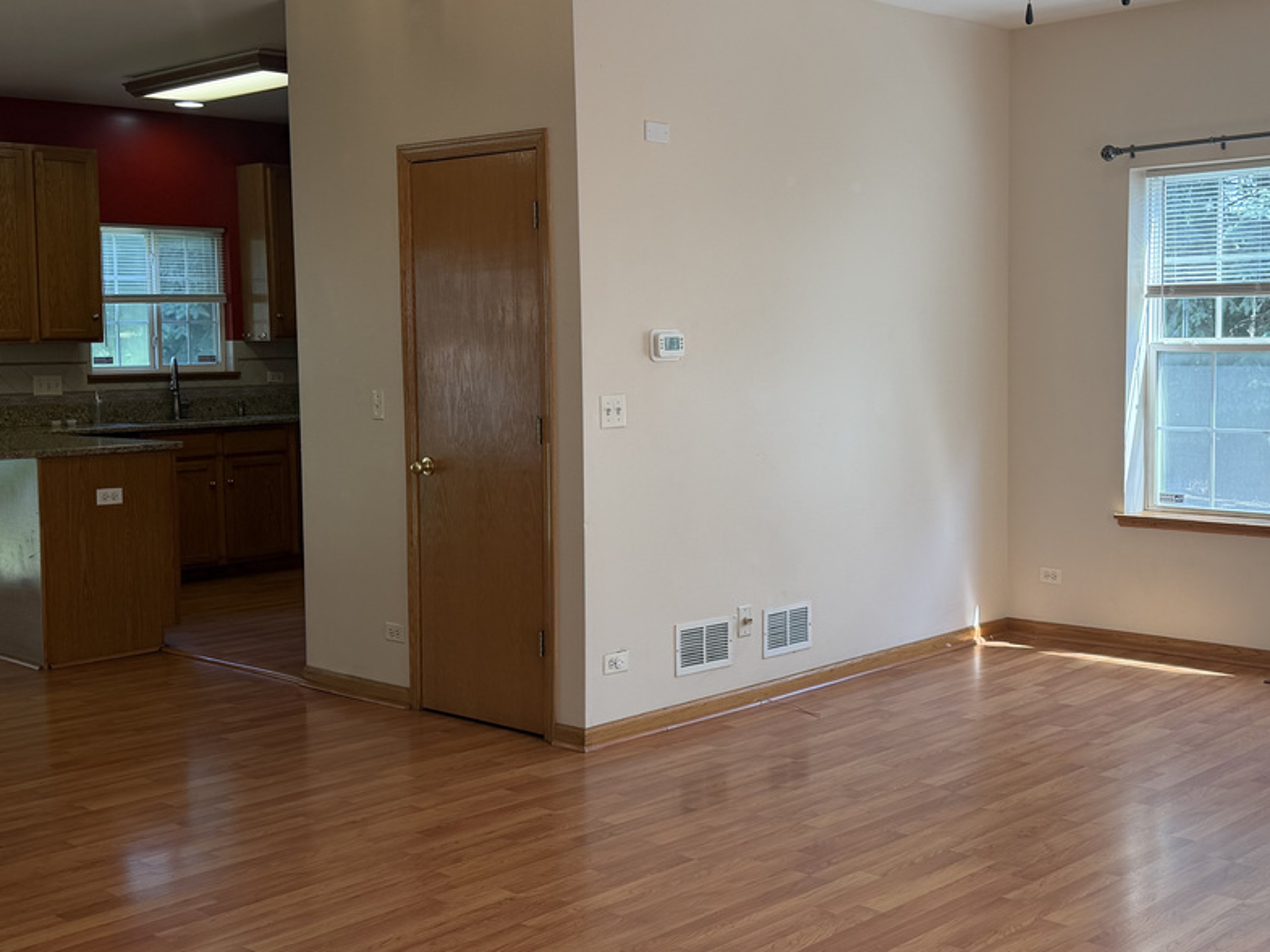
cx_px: 806
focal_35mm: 44
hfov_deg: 42.6
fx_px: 1615
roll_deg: +1.3
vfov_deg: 32.9
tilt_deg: -3.7
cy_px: 433
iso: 64
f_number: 1.78
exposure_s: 1/162
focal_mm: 6.76
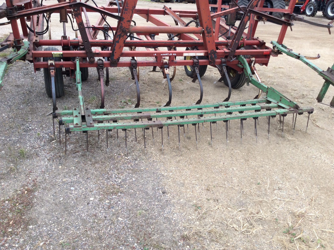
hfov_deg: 56.9
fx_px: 308
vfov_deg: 44.1
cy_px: 125
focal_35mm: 32
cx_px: 167
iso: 32
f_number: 2.4
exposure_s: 1/223
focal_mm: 3.3
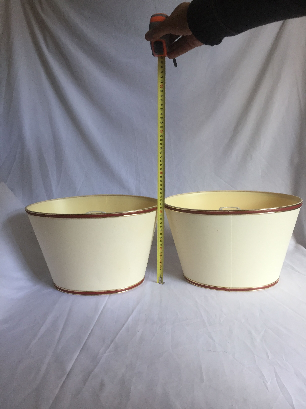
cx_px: 153
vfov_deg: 61.7
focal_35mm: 29
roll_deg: +2.8
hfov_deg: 48.2
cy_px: 204
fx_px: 342
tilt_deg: -10.6
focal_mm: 4.15
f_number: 2.2
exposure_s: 1/33
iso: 50
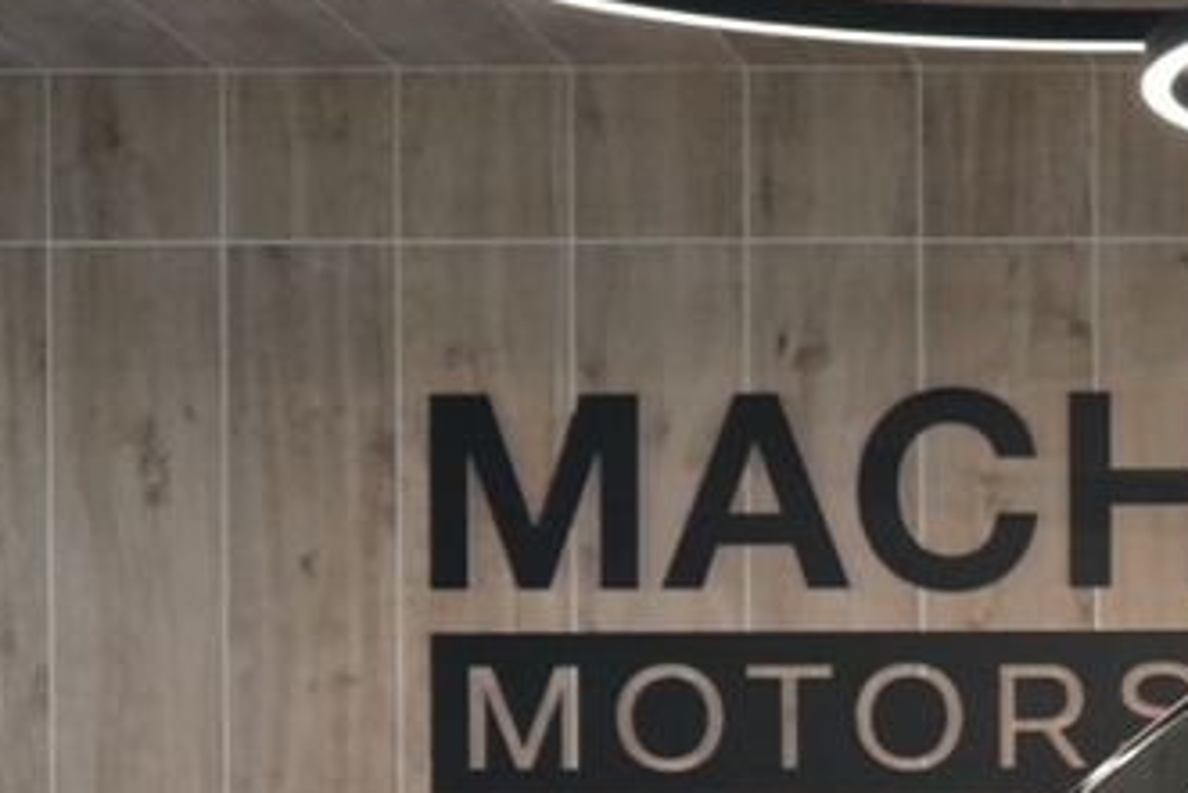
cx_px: 1640
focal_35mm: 195
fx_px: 6437
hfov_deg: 10.3
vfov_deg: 7.0
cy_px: 1114
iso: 6400
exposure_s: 1/160
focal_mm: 63
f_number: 5.6
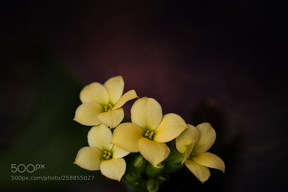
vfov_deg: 15.2
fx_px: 720
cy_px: 96
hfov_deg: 22.6
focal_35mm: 90
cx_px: 144
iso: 800
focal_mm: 90
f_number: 6.3
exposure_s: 1/125
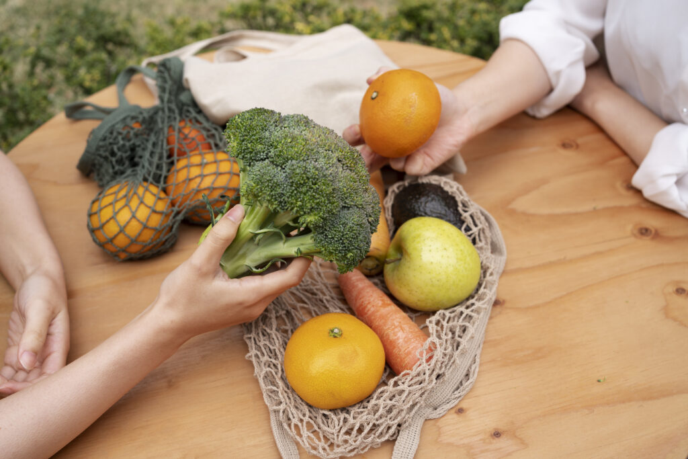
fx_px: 669
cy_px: 230
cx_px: 344
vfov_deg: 37.9
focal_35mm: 35
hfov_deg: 54.4
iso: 100
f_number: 4.5
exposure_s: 1/500
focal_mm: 35
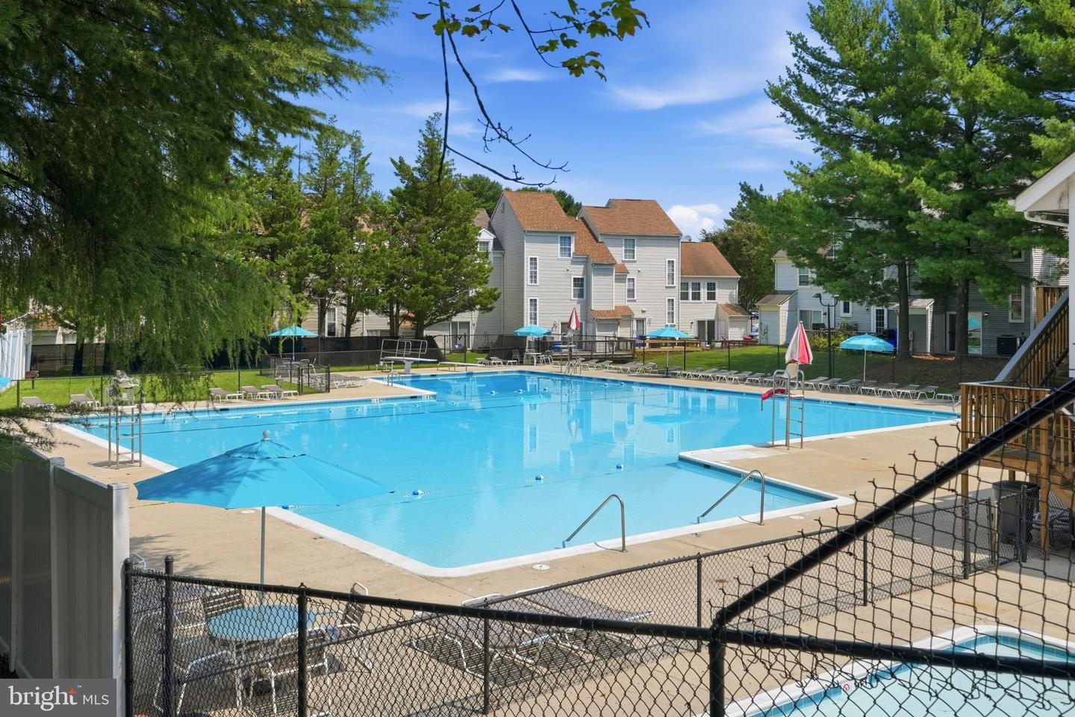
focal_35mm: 35
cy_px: 358
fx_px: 1045
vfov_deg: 37.9
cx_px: 538
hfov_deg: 54.4
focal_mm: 35
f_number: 8
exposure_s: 1/1000
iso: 200
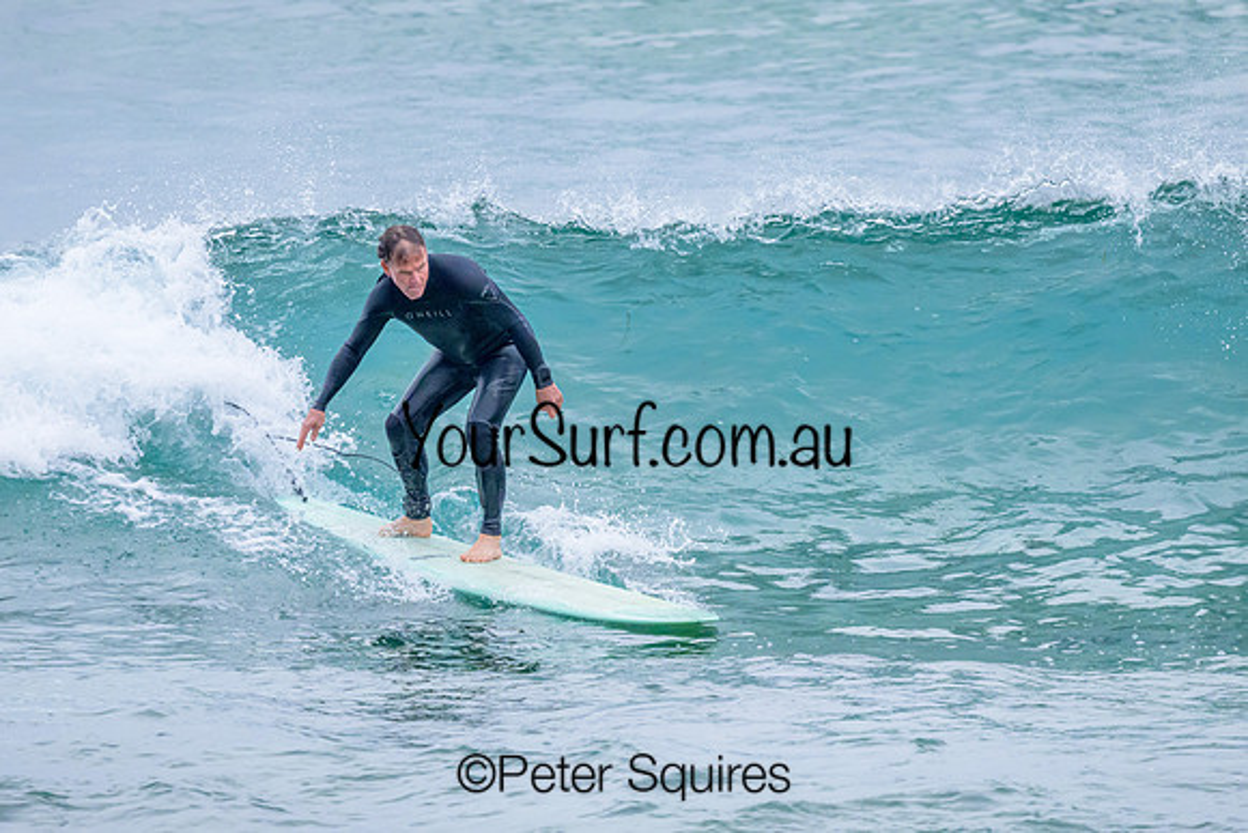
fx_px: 38038
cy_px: 538
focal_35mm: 1097
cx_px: 655
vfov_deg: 1.3
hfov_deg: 1.9
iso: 3600
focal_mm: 800
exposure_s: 1/1600
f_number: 6.3
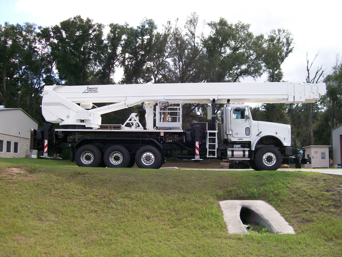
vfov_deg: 39.7
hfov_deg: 51.4
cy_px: 128
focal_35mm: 36
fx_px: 356
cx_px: 171
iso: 80
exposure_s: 1/544
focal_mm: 6
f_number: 2.7
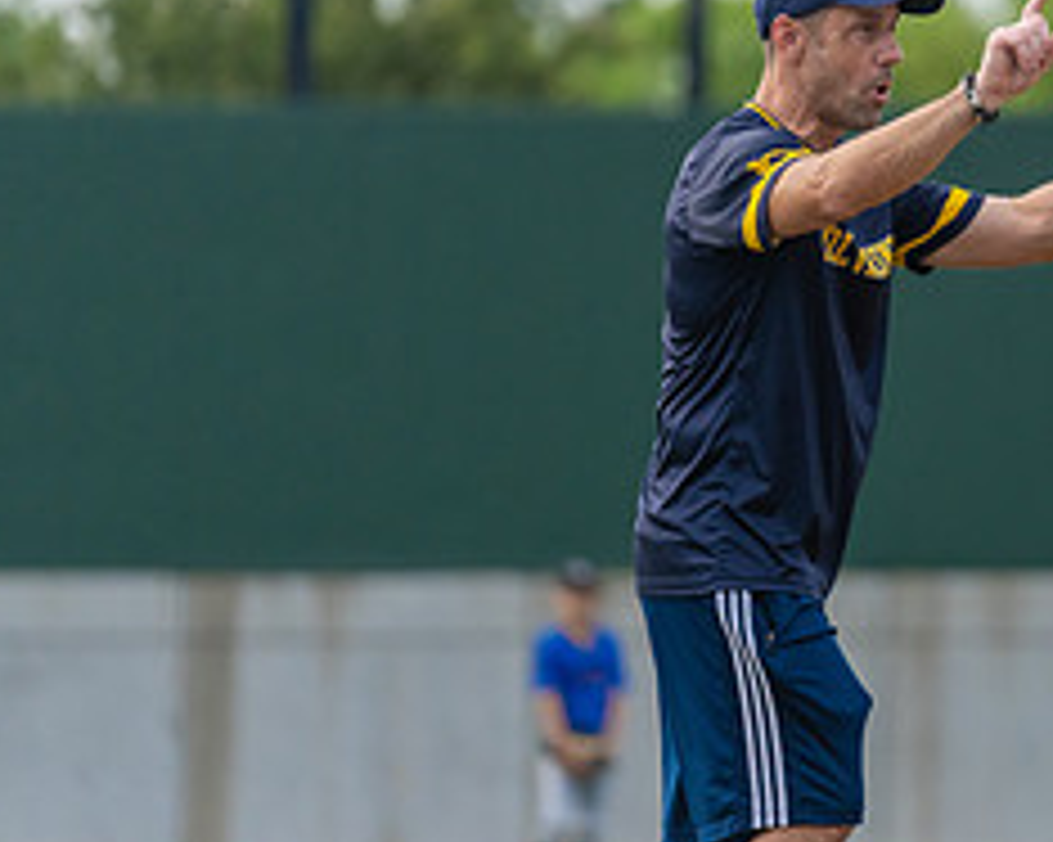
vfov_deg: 3.3
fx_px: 14486
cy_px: 196
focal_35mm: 465
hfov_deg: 4.2
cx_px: 882
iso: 1000
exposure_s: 1/1000
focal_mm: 200
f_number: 2.8
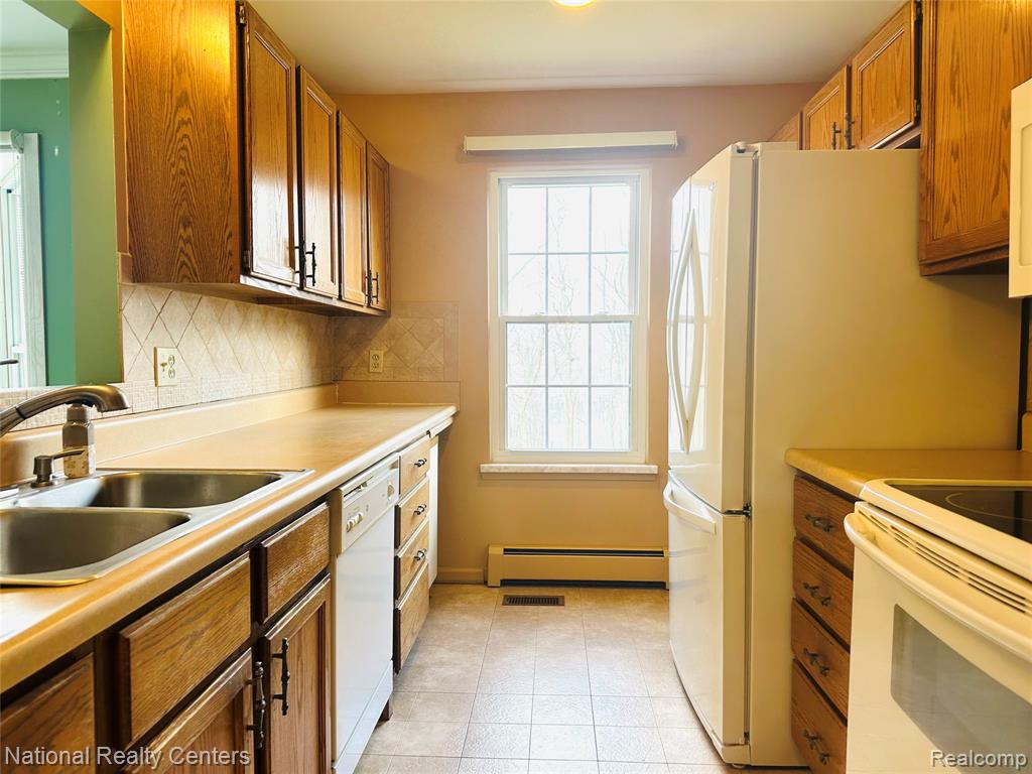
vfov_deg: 56.8
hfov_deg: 71.6
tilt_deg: -2.1
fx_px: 716
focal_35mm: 24
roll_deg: +0.8
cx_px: 516
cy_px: 387
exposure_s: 1/120
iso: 160
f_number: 1.78
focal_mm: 6.86
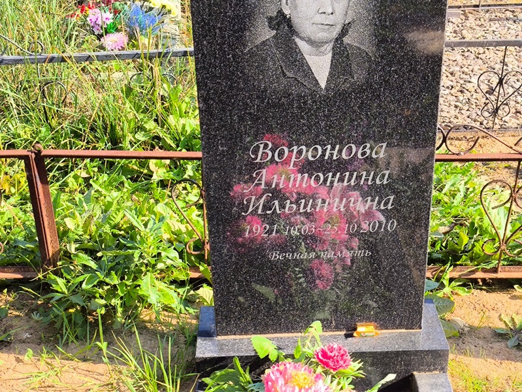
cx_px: 261
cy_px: 196
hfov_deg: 38.2
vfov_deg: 29.1
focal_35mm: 50
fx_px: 754
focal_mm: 4.71
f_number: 1.7
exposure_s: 1/690
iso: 50
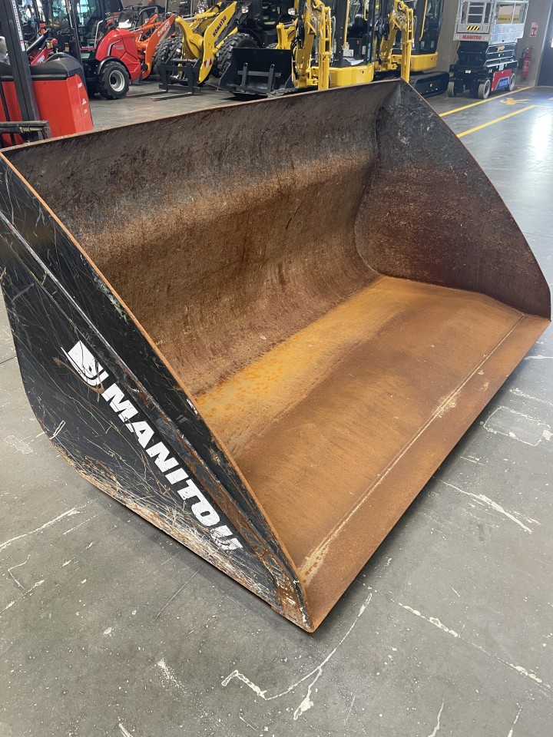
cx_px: 276
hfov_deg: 53.1
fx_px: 554
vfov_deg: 67.3
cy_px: 368
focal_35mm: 26
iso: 125
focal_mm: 4.2
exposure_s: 1/89
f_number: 1.6
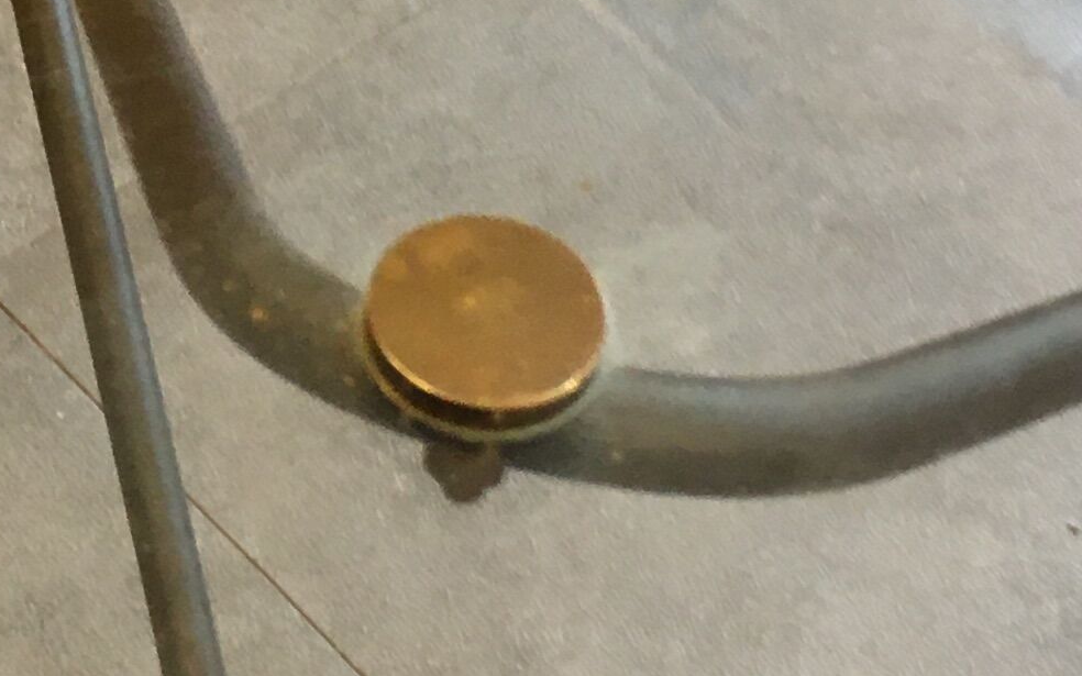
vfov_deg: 9.9
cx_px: 106
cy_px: -500
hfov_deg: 16.4
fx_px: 3715
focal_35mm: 126
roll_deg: -3.9
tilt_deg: -36.8
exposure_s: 1/33
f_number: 2.2
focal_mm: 4.15
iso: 125
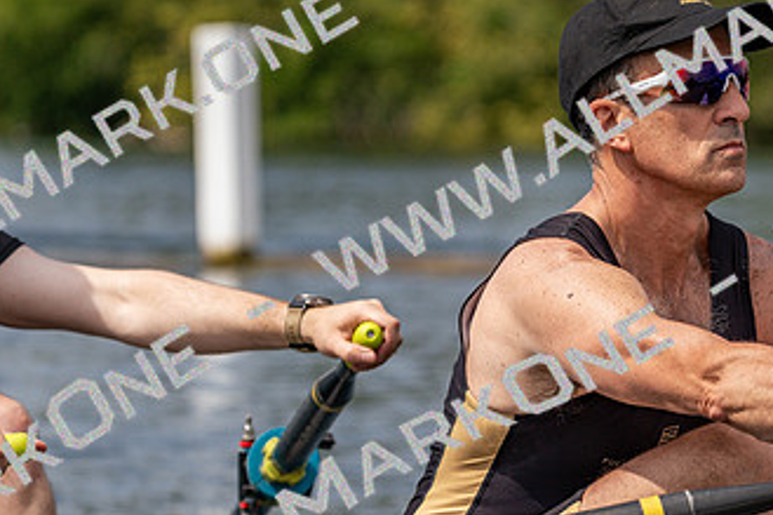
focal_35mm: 353
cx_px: 604
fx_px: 7576
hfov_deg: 5.8
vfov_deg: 3.9
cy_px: 297
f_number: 5.6
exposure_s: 1/1600
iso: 200
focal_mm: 200
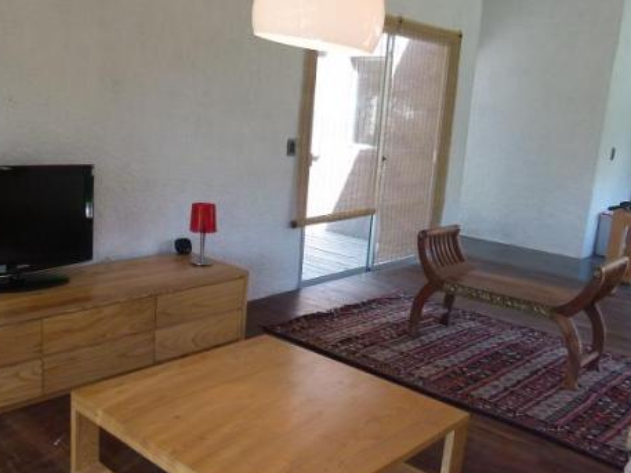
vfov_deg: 40.7
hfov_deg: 52.2
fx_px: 638
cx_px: 247
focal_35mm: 35
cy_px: 243
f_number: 2.8
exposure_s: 1/60
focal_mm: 4.5
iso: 160
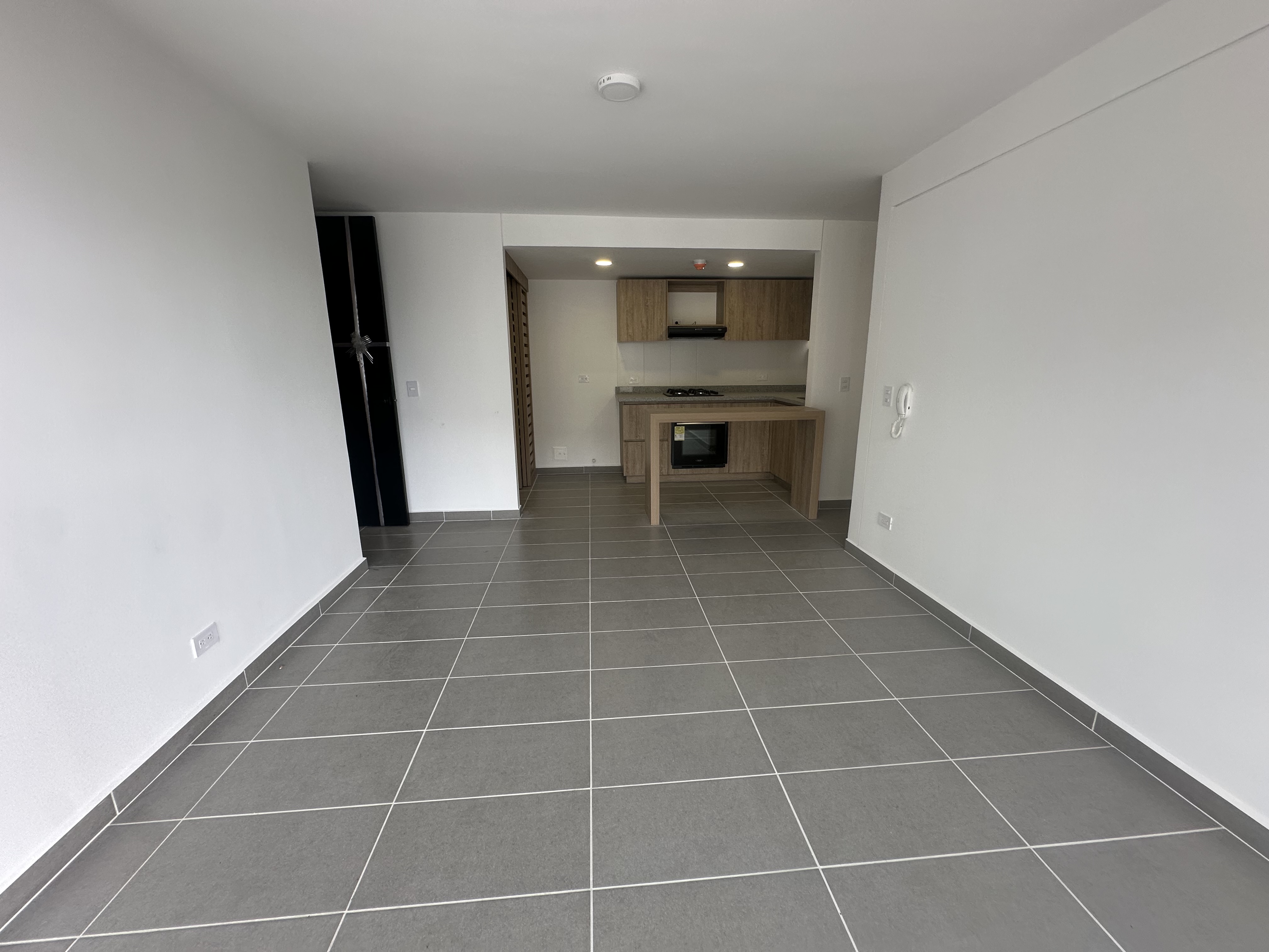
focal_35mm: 14
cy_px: 476
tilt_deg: -13.4
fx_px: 513
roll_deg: -0.3
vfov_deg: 85.7
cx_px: 634
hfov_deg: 102.1
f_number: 2.2
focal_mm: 2.22
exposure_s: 1/99
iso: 100
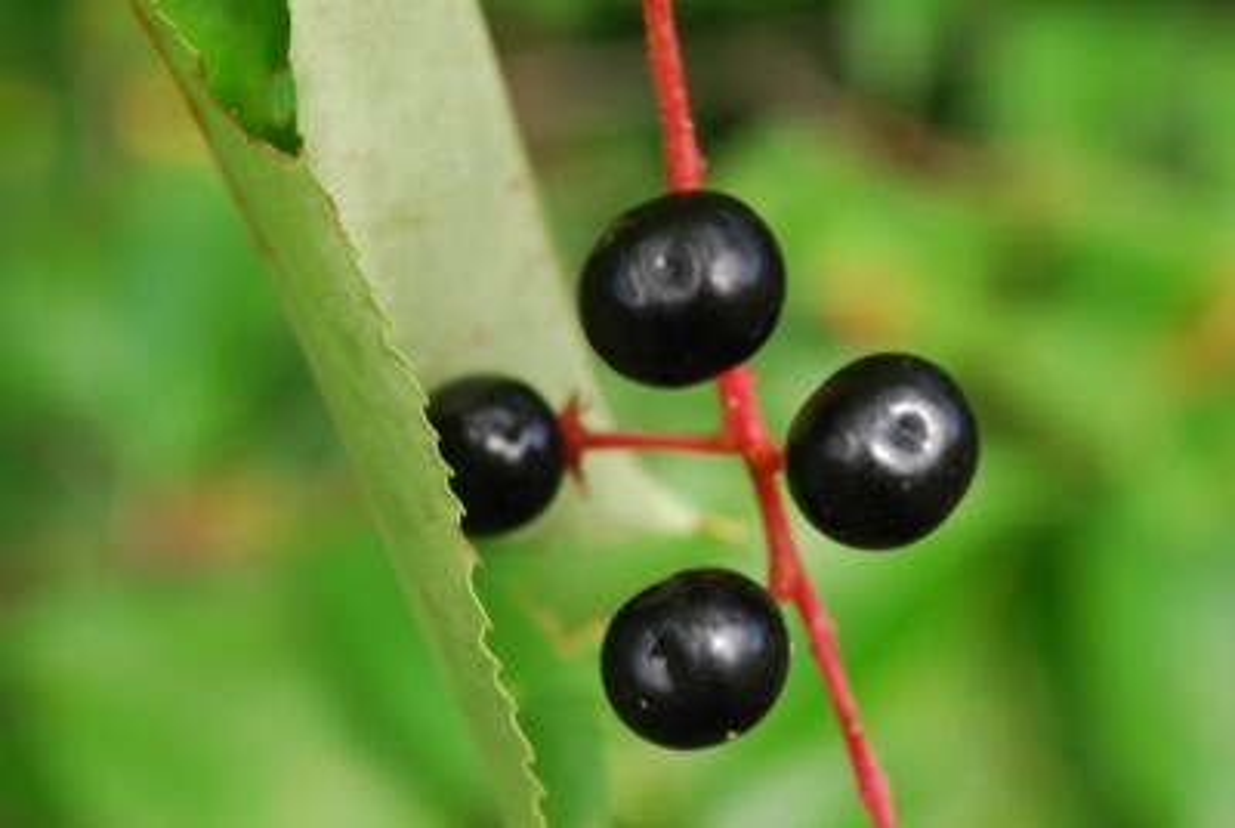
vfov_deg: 16.6
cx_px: 618
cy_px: 414
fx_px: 2834
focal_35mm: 82
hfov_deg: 24.6
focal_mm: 55
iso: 180
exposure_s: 1/60
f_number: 8
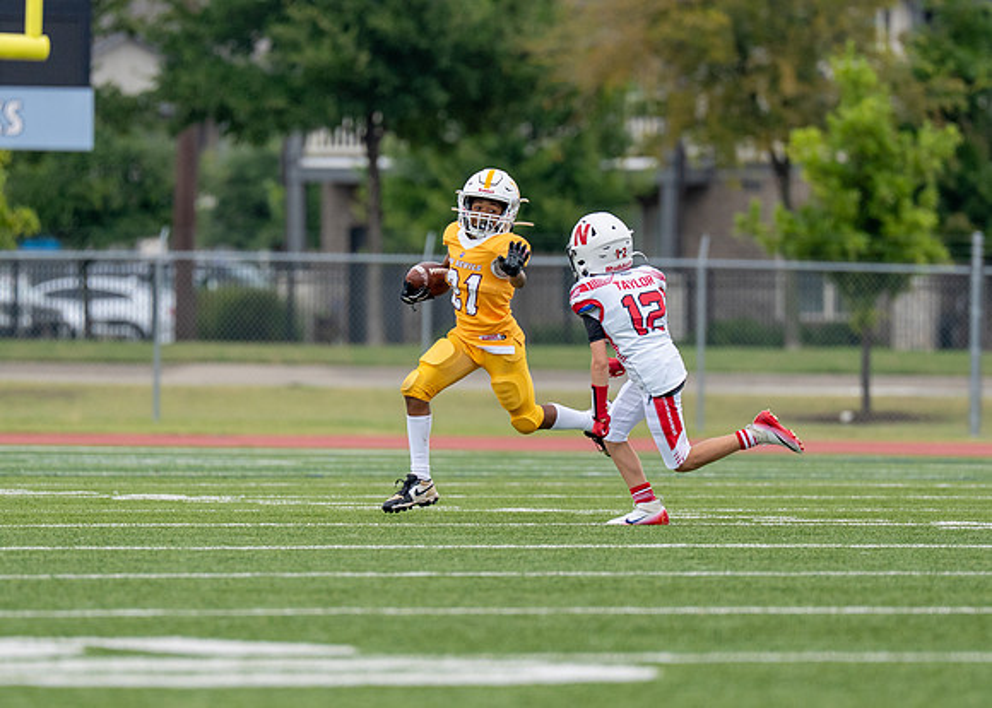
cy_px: 359
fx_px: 11761
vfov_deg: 3.4
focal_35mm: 418
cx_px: 568
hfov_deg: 4.8
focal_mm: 200
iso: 250
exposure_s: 1/2000
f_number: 2.8
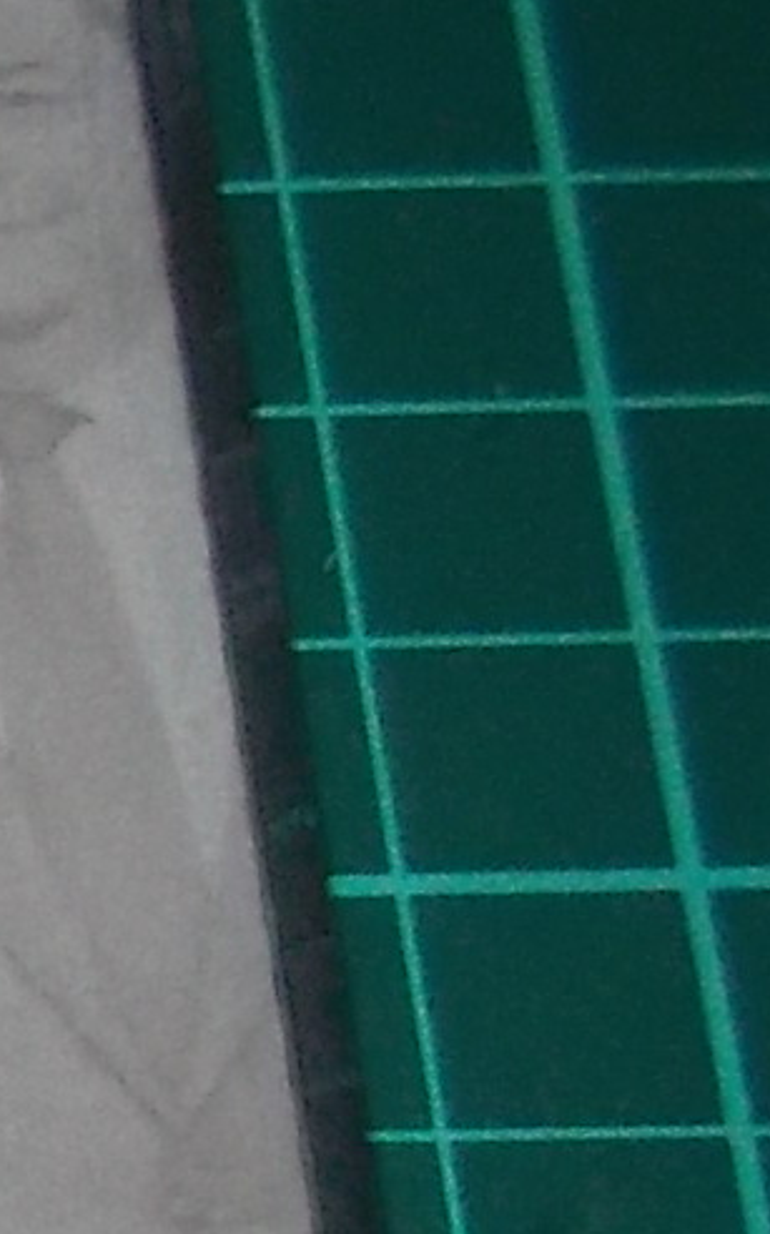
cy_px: 1688
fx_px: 4773
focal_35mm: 142
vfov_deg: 14.0
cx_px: -1859
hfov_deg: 7.6
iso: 200
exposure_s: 1/30
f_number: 3.3
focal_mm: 4.1
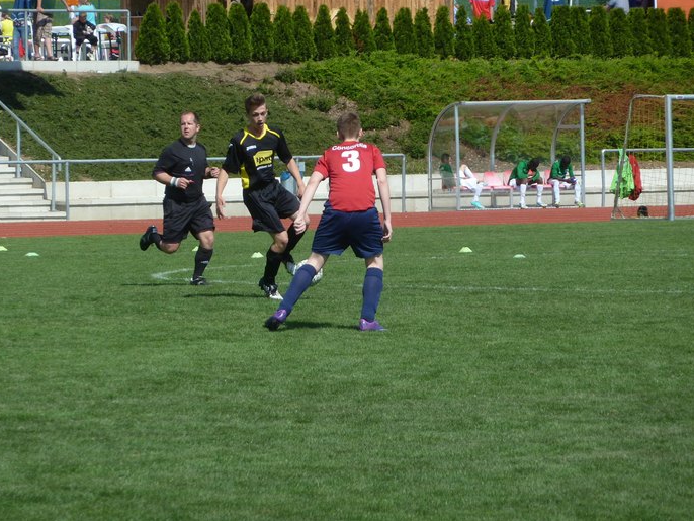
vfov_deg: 4.9
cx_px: 349
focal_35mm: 306
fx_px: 6137
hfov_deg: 6.5
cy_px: 257
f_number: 5.6
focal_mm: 49.2
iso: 160
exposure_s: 1/800
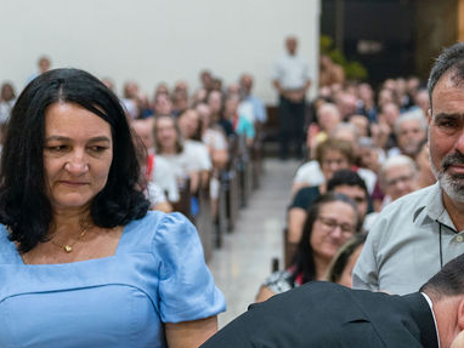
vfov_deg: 13.7
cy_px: 260
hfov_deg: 17.9
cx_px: 409
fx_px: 1449
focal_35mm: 108
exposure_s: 1/125
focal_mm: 41.9
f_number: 2.8
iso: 1600
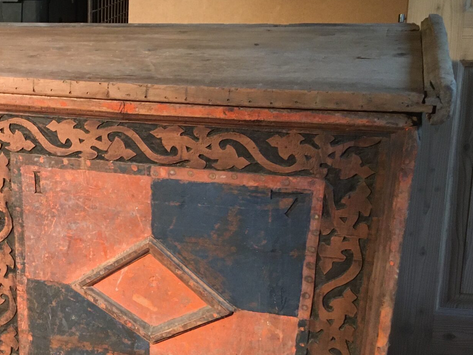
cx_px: -3
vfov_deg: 24.3
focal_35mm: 60
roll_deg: +3.1
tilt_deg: -23.8
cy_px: 247
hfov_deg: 29.9
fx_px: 820
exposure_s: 1/33
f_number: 2.2
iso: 200
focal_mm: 4.15
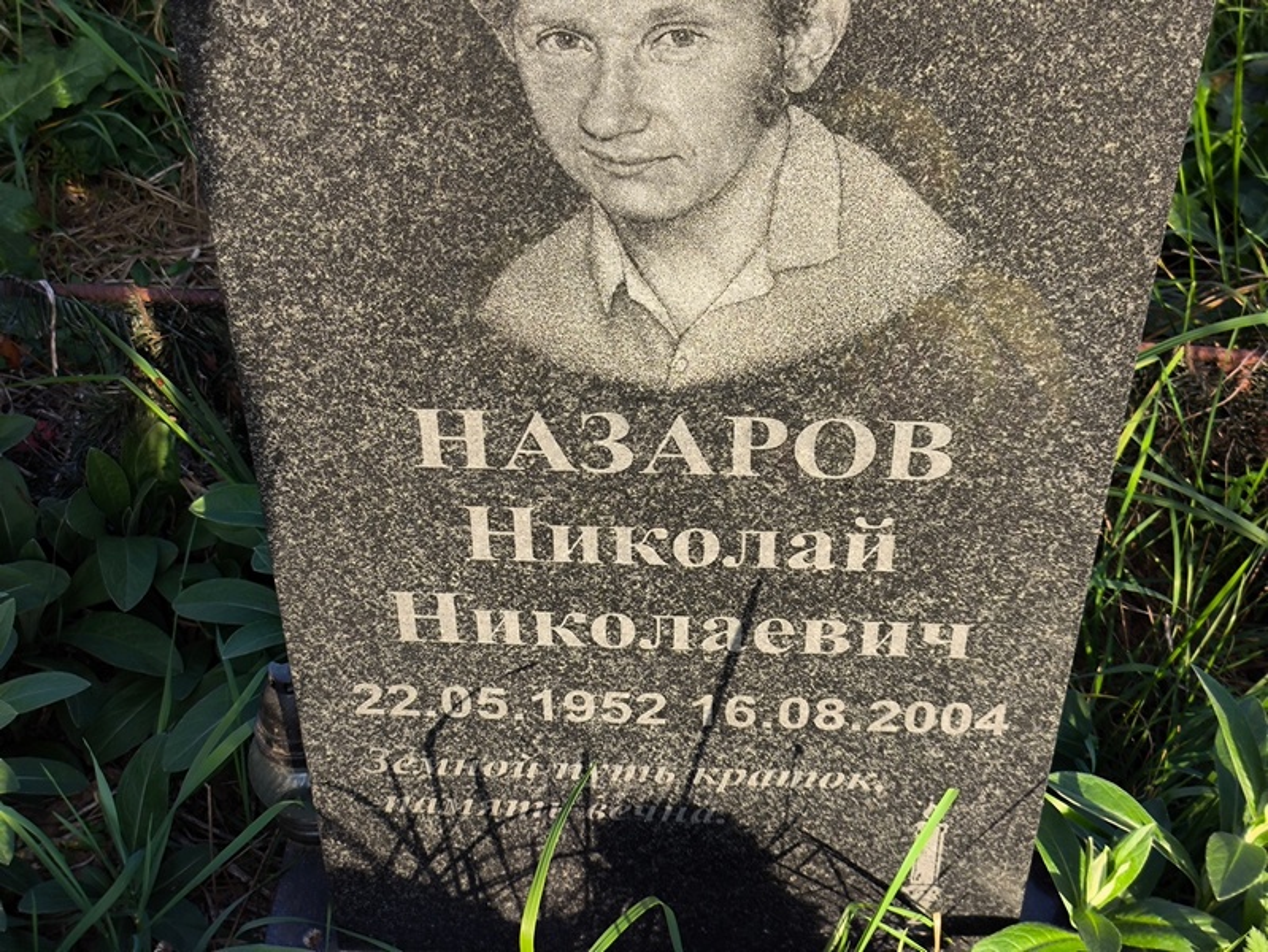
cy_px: 476
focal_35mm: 50
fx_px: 1832
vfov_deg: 29.1
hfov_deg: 38.2
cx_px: 634
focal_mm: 4.71
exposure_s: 1/450
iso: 50
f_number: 1.7
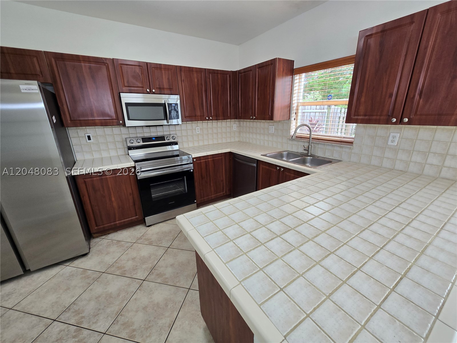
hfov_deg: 106.2
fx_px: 172
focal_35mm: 13
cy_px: 172
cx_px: 228
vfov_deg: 89.9
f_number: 2.2
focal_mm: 2.2
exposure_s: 1/60
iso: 80
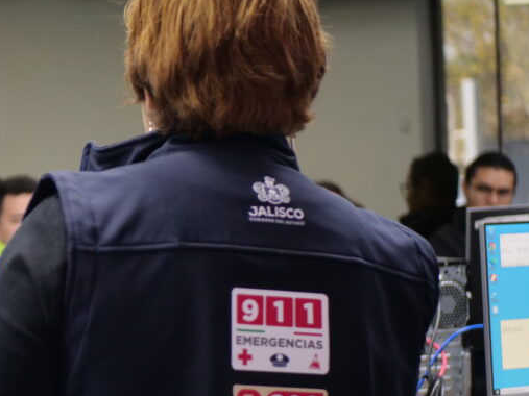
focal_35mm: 101
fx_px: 1543
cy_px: 223
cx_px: 7
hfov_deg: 19.0
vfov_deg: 14.6
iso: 640
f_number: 1.7
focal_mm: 25
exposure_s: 1/250
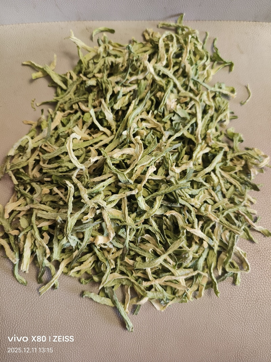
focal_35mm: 23
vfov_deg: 73.9
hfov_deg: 58.9
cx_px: 136
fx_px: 240
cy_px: 181
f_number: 1.75
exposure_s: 1/50
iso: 854
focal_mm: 5.5
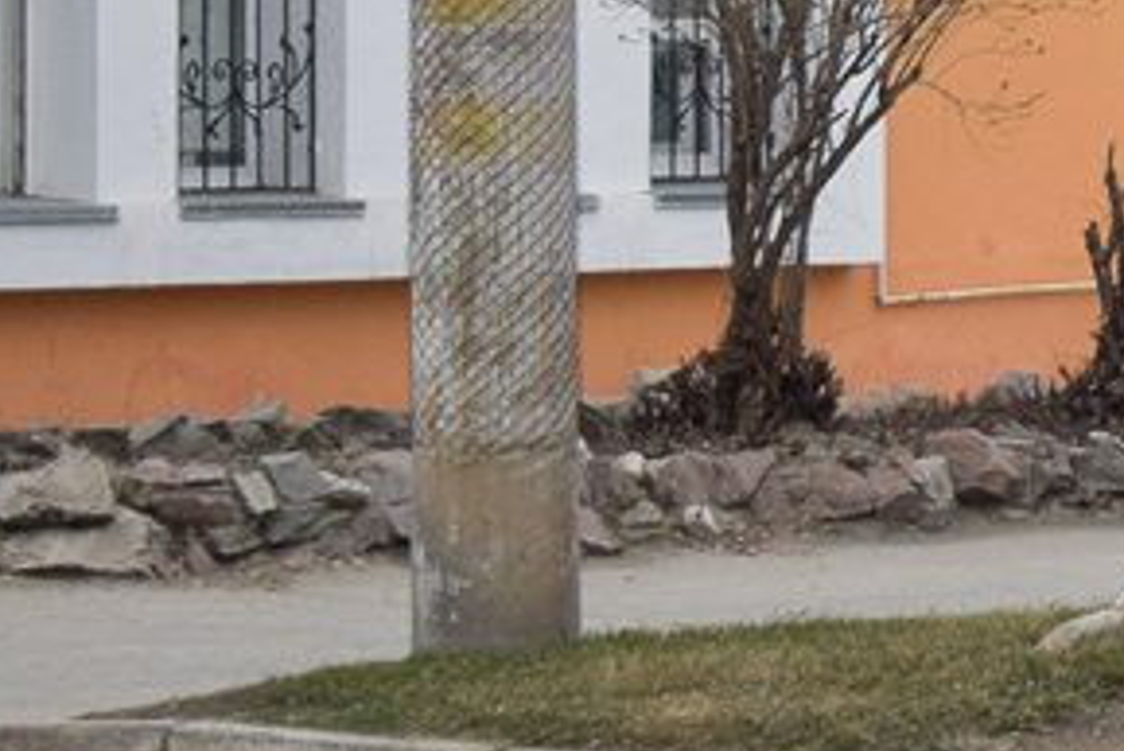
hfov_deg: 7.1
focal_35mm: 280
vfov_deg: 4.9
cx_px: 2299
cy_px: -315
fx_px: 8749
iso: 400
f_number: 6.3
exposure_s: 1/800
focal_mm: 45
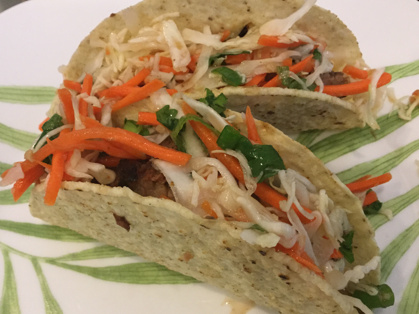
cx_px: 200
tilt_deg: -58.2
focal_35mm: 34
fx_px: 412
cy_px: 162
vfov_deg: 41.8
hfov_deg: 53.9
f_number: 2.4
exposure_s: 1/30
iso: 160
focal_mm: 3.3
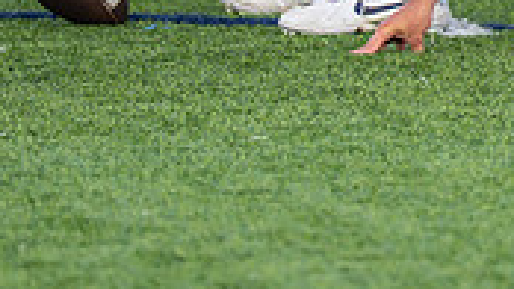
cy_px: -405
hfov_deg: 2.2
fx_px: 13102
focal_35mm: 961
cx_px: 587
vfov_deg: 1.3
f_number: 2.8
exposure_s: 1/1600
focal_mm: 200
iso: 500
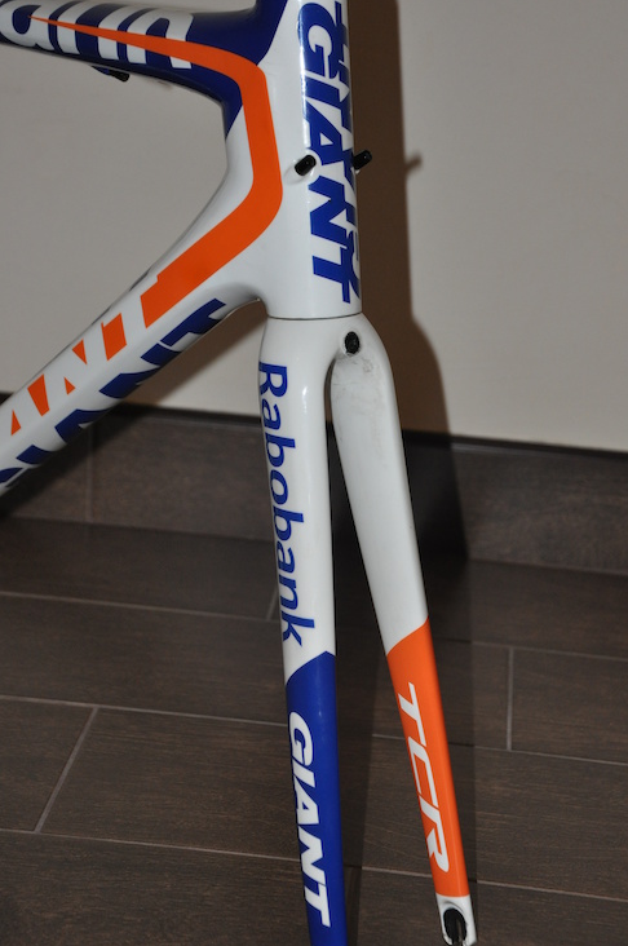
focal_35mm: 82
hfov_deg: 16.6
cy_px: 478
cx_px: 333
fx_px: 2152
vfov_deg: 24.8
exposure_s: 1/60
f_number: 5
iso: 800
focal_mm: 50
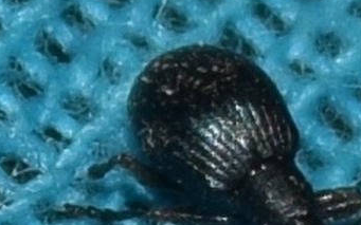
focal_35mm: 606
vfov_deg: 2.2
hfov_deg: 3.5
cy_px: 205
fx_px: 5961
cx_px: 289
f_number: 8
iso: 100
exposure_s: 1/60
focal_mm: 140
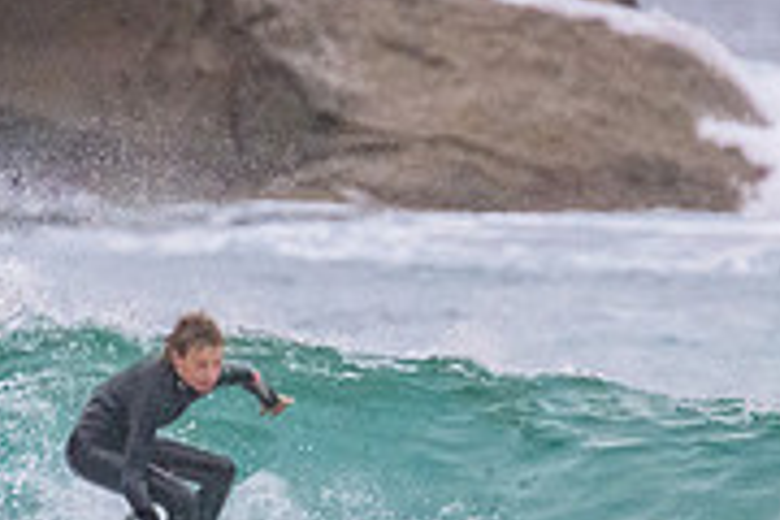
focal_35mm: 2576
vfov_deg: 0.5
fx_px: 55809
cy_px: 540
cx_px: 95
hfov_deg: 0.8
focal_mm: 800
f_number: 11
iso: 8000
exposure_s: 1/1250
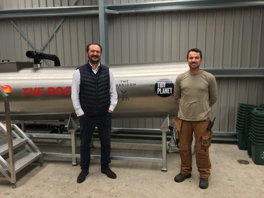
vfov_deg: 48.2
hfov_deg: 61.7
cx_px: 132
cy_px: 99
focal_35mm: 29
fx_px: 221
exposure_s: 1/50
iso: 25
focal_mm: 4.15
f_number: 2.2
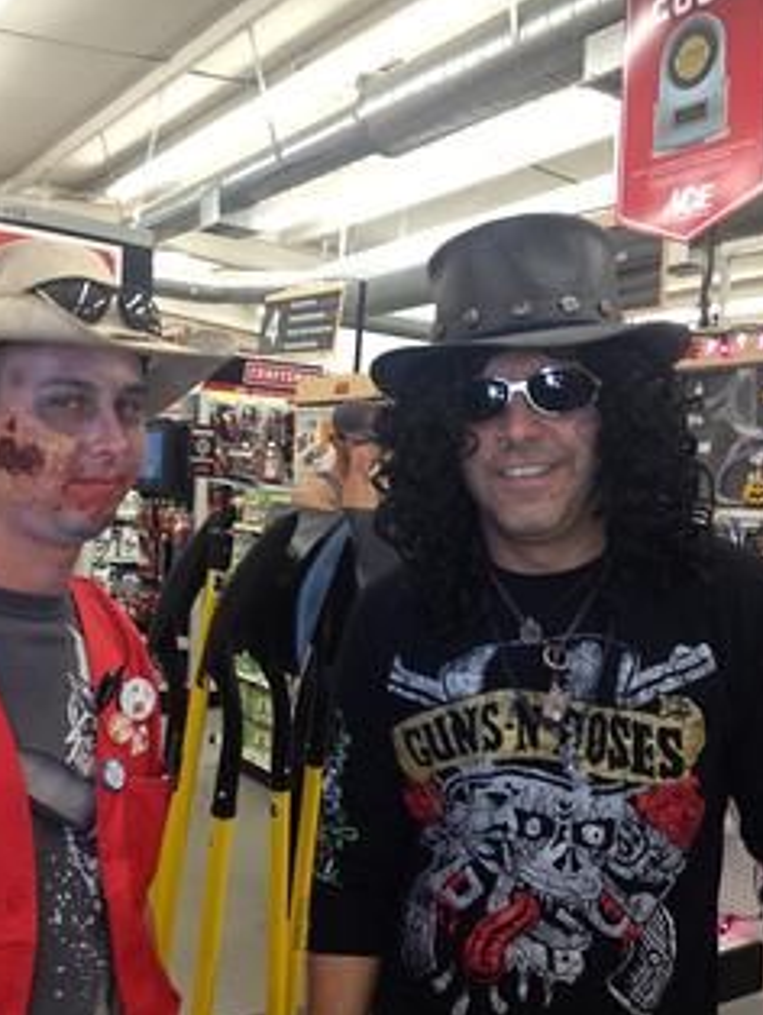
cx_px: 354
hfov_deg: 36.8
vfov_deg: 47.8
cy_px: 533
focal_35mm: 39
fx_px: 1145
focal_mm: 4.28
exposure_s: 1/20
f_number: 2.4
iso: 50
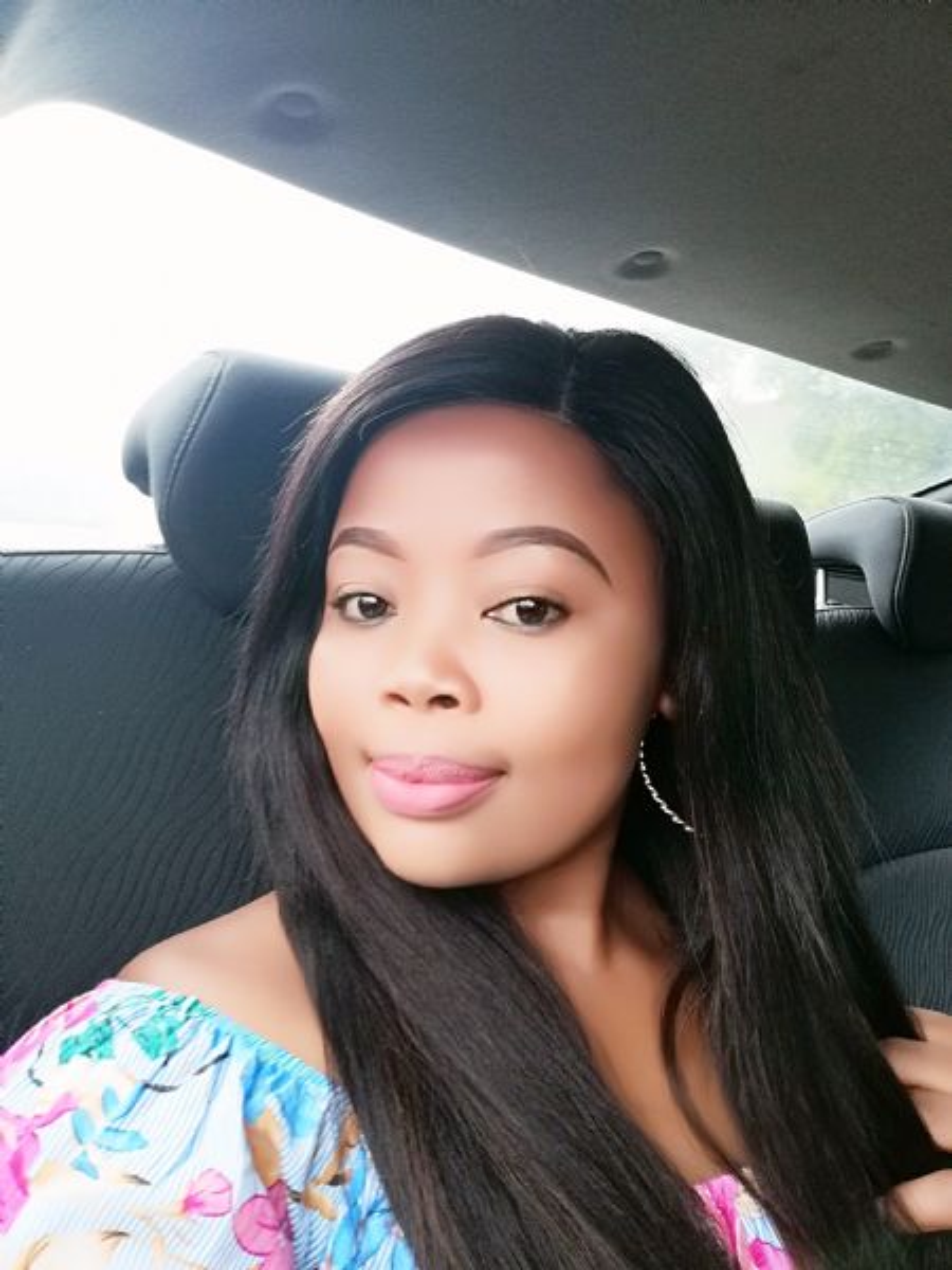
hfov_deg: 53.1
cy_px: 635
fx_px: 953
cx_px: 476
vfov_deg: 67.3
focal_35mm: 26
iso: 100
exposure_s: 1/50
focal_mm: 3.81
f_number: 2
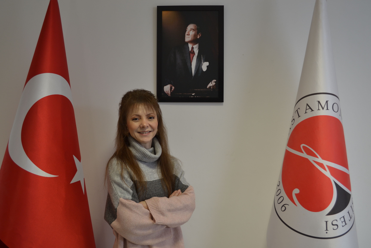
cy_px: 124
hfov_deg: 57.2
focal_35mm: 33
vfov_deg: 40.0
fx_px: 340
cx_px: 186
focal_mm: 22
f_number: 4
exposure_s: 1/30
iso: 220
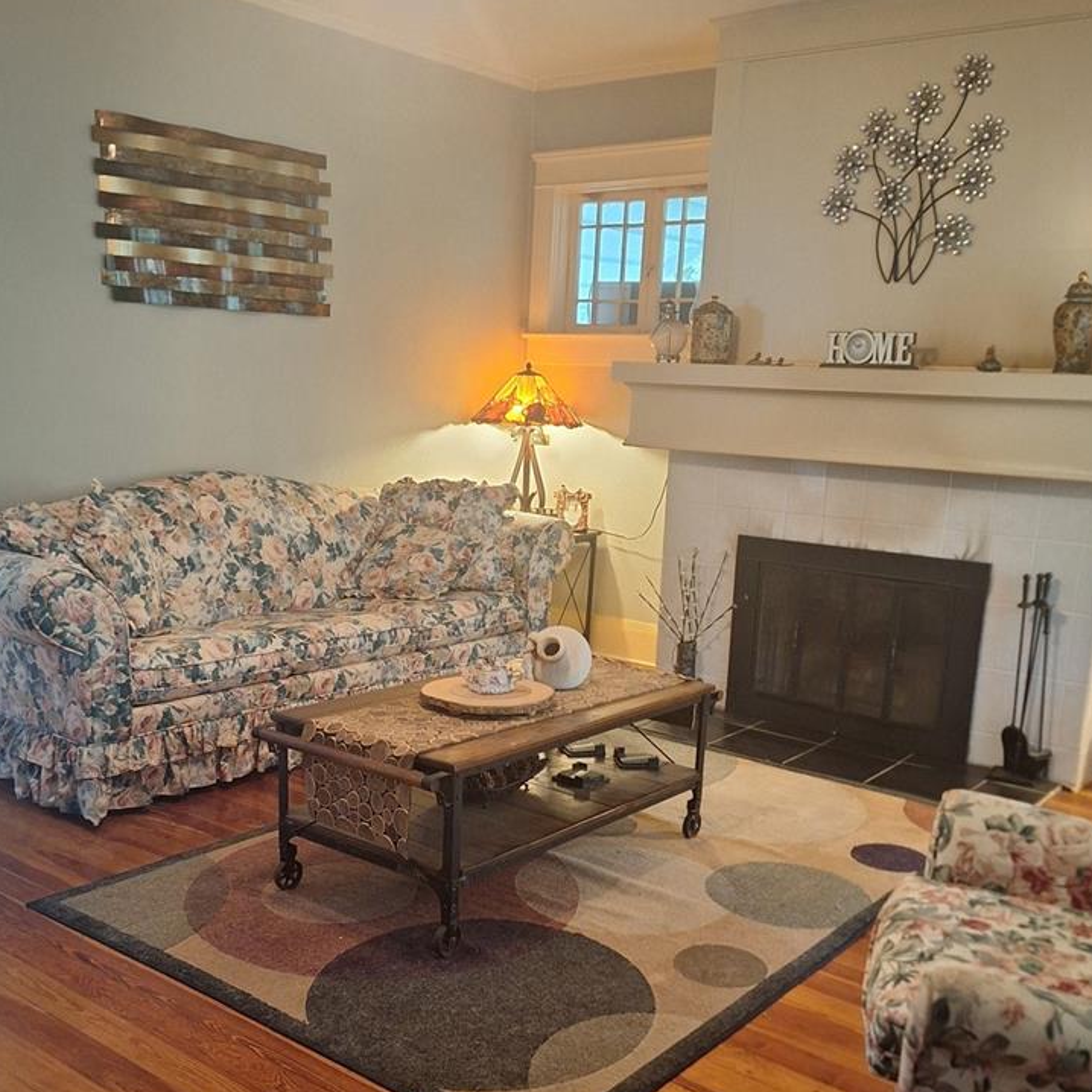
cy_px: 681
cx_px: 532
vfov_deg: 48.0
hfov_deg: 48.4
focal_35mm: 34
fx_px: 1213
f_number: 1.8
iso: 250
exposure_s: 1/30
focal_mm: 5.54
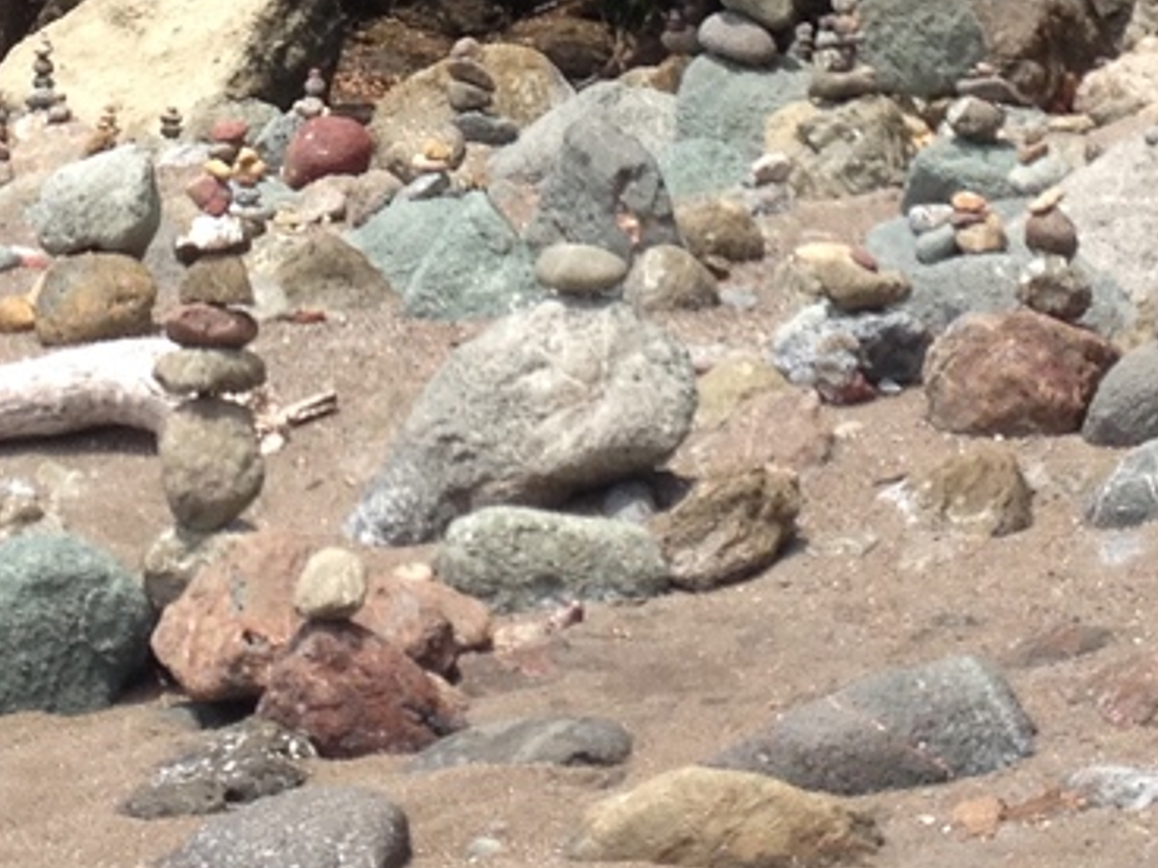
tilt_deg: +2.4
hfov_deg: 13.0
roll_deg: -2.6
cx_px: 312
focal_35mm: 152
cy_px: -374
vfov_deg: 9.5
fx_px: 5085
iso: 50
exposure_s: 1/1126
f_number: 2.4
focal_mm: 4.28
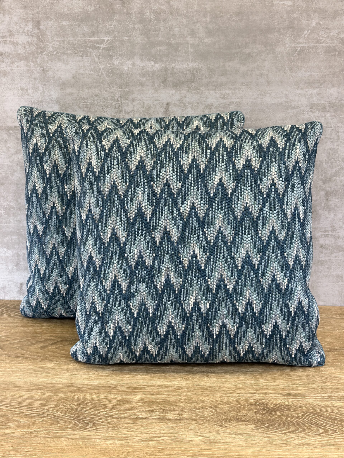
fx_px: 636
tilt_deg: -16.1
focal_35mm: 48
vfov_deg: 39.7
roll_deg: +0.3
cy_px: 229
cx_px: 172
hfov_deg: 30.3
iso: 125
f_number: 1.78
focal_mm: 6.86
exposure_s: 1/170
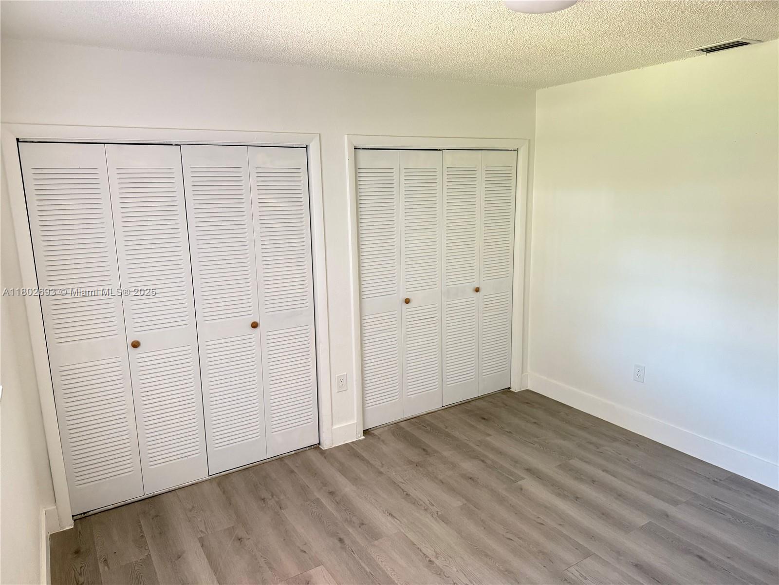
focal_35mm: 24
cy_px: 292
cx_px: 390
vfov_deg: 56.8
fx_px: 540
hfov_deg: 71.6
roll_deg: +1.1
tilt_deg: -11.5
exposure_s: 1/60
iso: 400
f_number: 1.78
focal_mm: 6.76
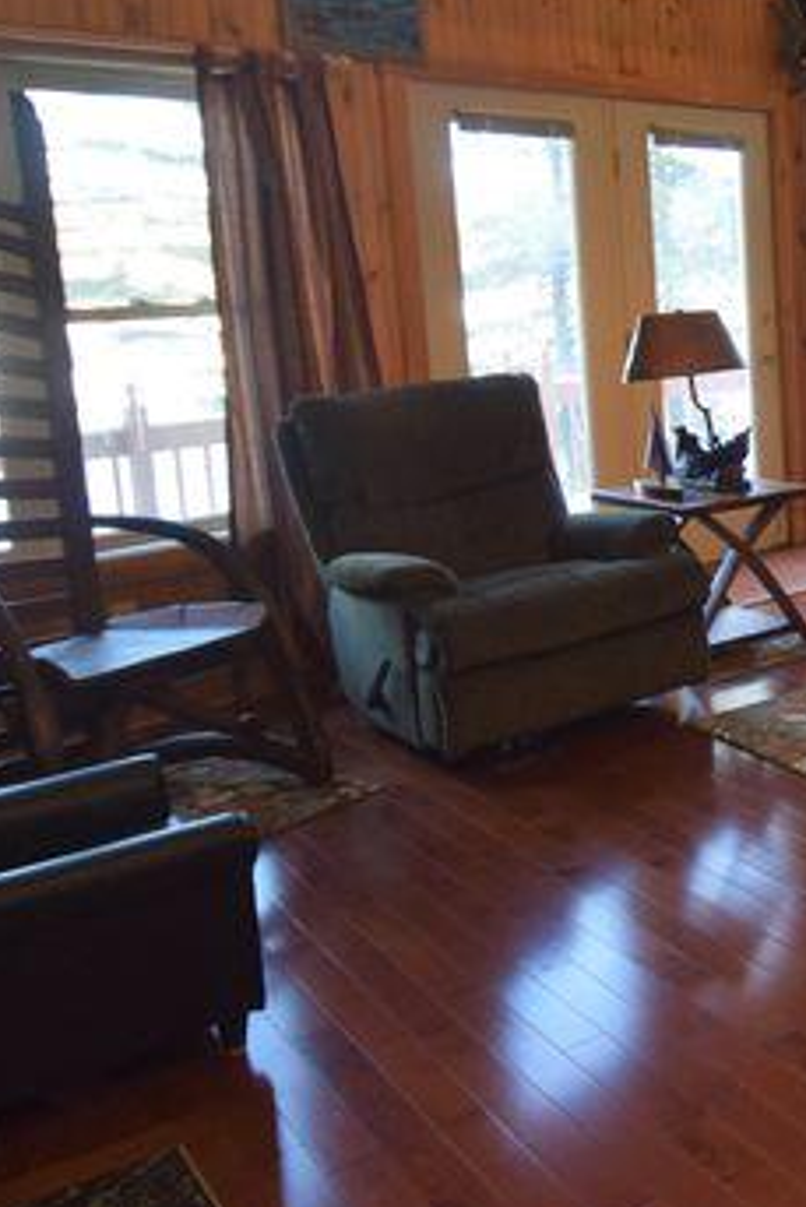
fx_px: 1409
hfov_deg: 27.6
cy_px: 449
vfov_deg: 46.0
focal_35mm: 42
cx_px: 993
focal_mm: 12
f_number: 5.6
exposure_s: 1/125
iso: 800
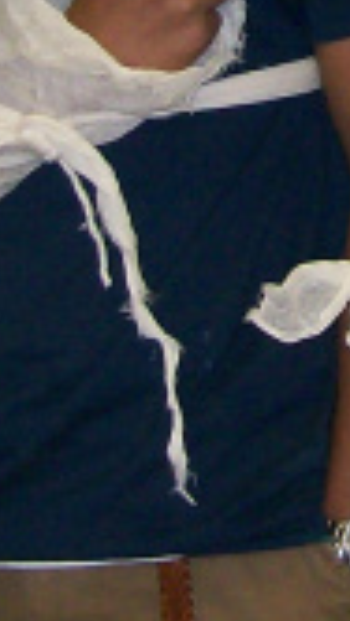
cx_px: 536
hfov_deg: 6.4
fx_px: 3100
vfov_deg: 11.3
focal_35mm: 188
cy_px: -108
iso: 140
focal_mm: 6
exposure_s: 1/64
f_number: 2.7
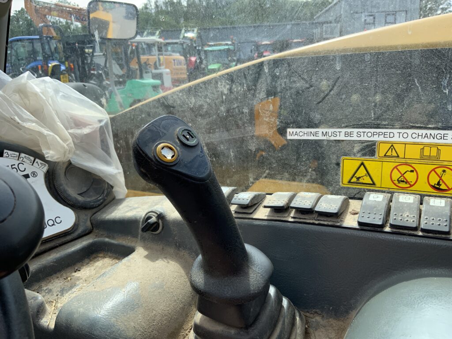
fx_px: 379
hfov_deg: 61.7
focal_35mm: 29
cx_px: 226
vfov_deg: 48.2
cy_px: 170
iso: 16
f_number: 1.8
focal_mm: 3
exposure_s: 1/442
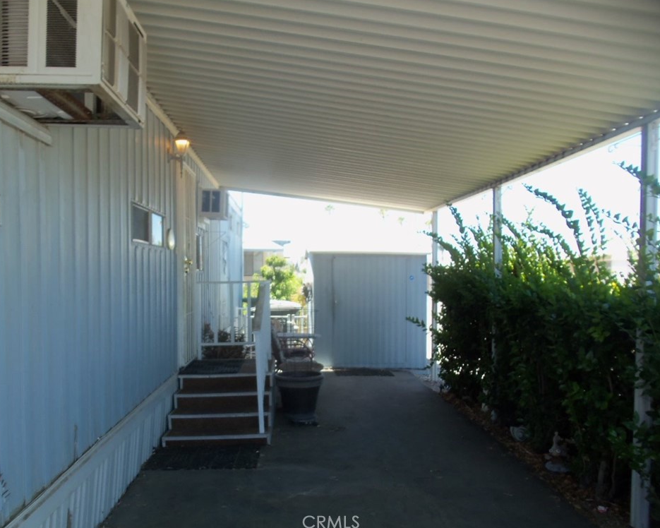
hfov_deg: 57.2
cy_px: 261
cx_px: 317
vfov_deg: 47.1
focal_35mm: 31
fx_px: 606
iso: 80
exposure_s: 1/125
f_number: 3.4
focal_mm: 5.2
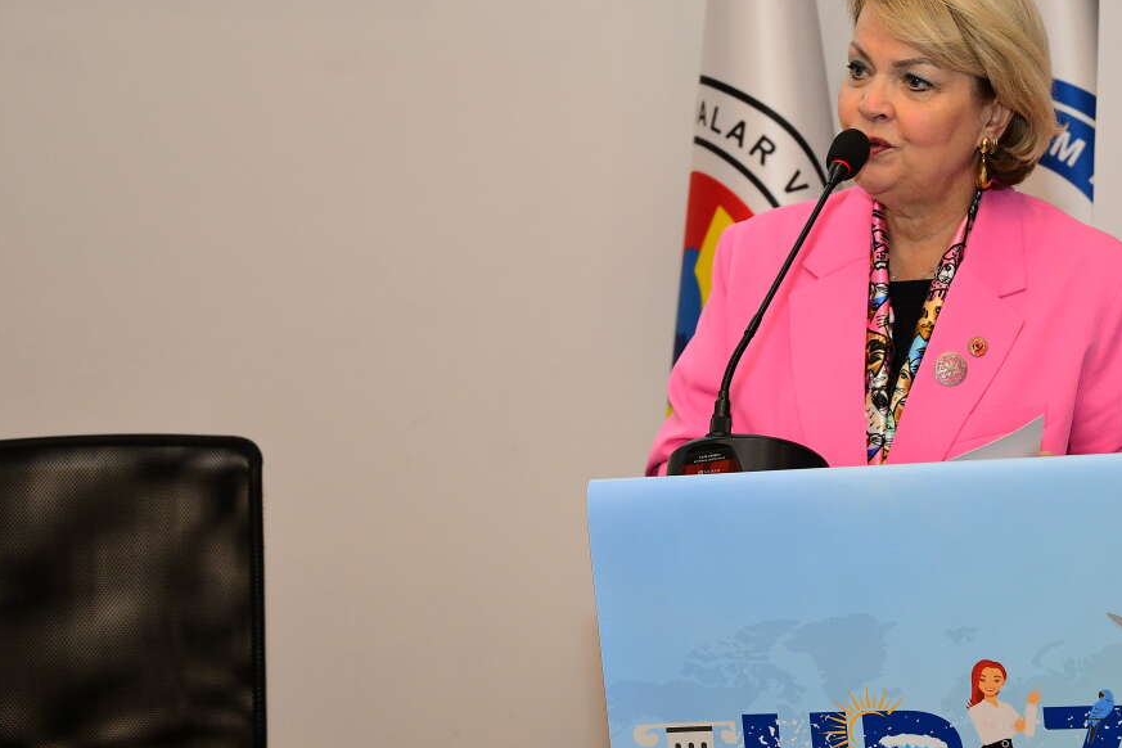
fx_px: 2742
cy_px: 310
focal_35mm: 88
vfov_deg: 15.5
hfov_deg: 22.9
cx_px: 817
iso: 900
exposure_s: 1/125
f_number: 3.5
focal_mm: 40
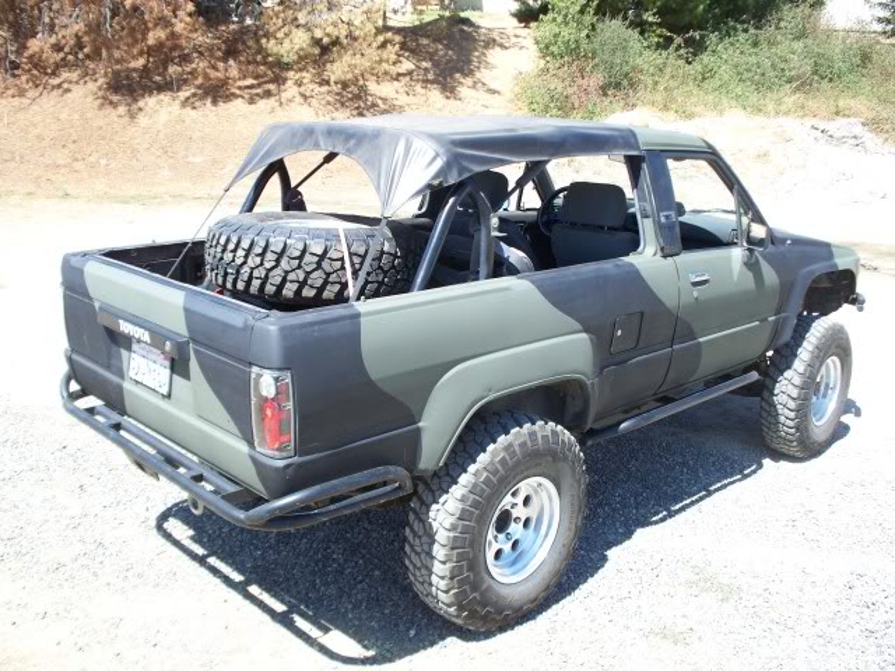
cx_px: 448
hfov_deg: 51.4
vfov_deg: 39.7
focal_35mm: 36
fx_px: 931
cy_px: 336
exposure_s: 1/250
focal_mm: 7.54
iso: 64
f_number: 2.8
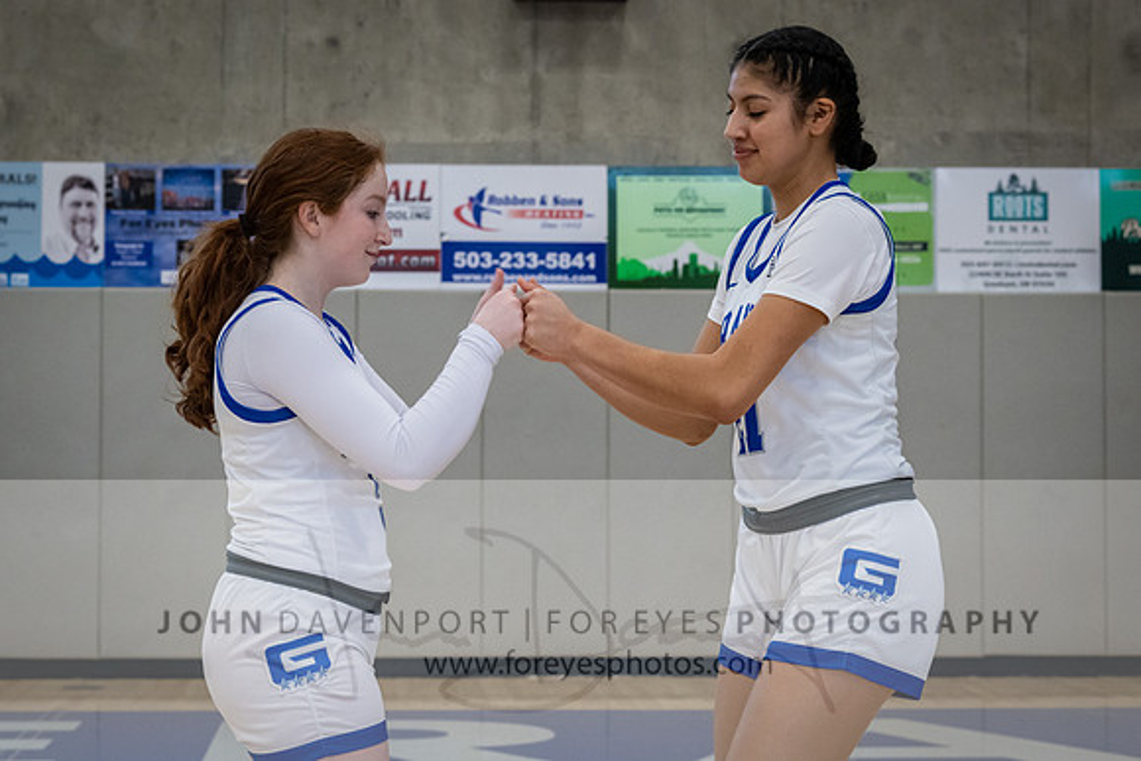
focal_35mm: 86
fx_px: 2721
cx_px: 525
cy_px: 314
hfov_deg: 23.7
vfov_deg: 15.9
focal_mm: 70
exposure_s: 1/400
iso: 3200
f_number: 5.6
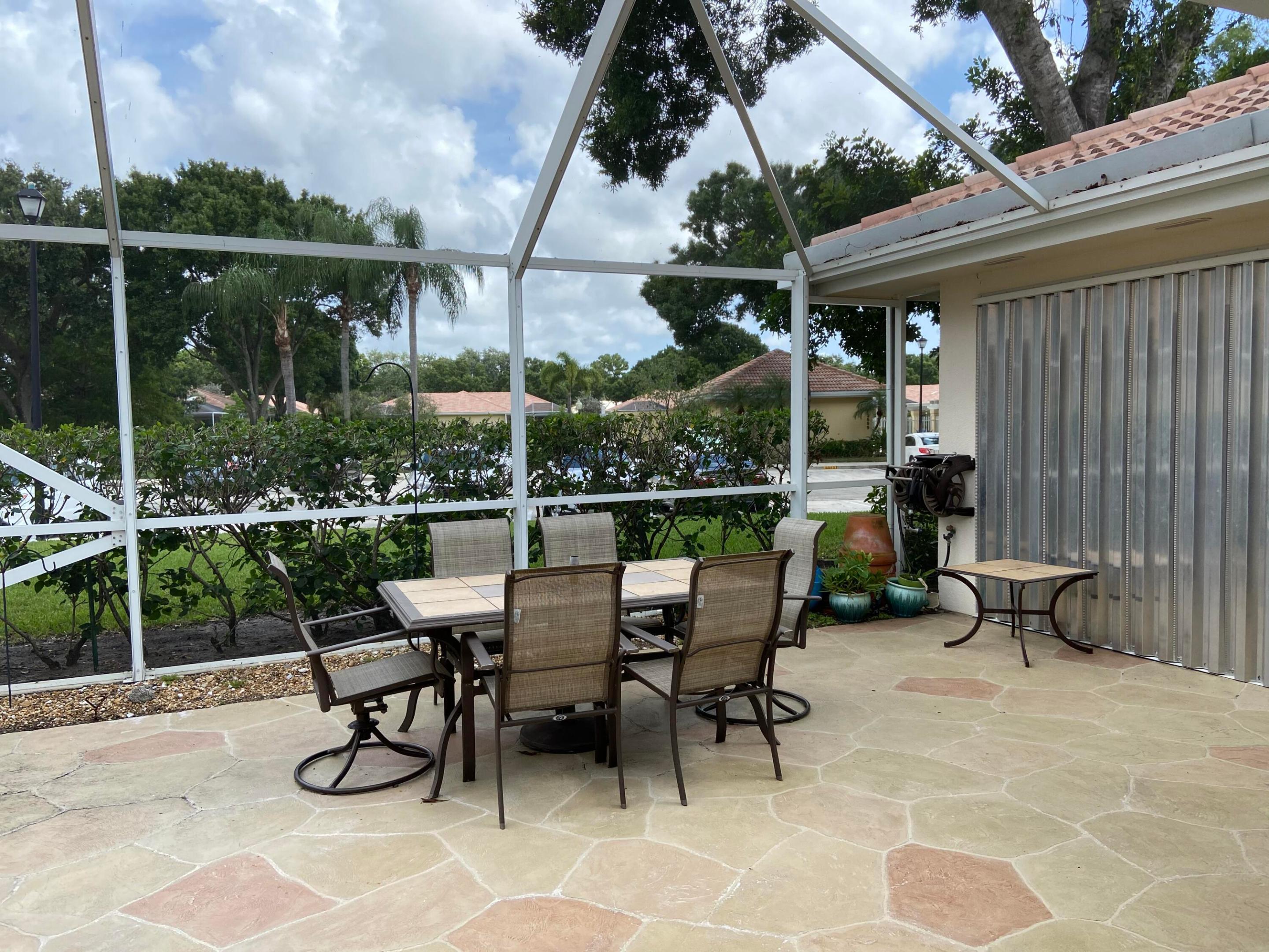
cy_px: 476
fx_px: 953
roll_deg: -0.9
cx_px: 634
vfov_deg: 53.1
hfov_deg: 67.3
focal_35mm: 26
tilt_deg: -1.6
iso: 32
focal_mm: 4.25
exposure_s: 1/810
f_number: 1.8
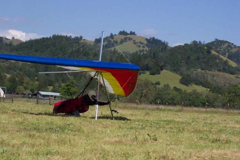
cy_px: 80
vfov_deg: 12.0
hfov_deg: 17.9
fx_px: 760
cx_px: 120
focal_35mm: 114
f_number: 8
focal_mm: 24
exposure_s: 1/500
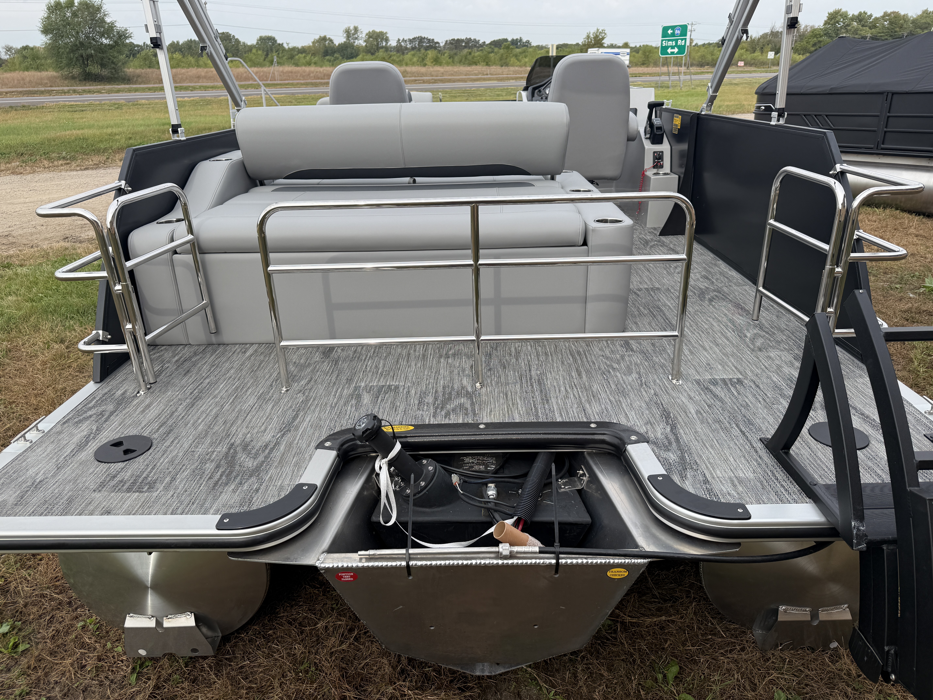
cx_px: 466
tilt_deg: -23.2
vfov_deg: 56.8
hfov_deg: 71.6
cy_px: 350
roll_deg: +1.2
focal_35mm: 24
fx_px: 647
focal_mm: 6.76
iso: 80
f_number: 1.78
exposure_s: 1/1689
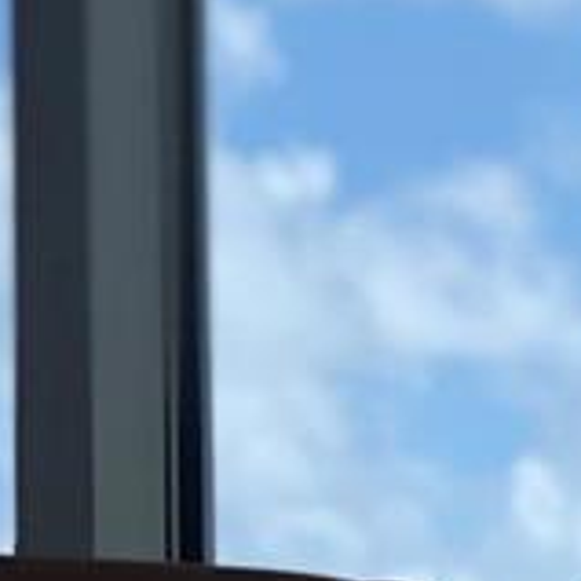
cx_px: 1279
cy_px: 1012
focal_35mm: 347
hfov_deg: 4.9
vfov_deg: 5.0
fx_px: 6589
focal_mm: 6
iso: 16
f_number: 2.4
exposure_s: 1/199
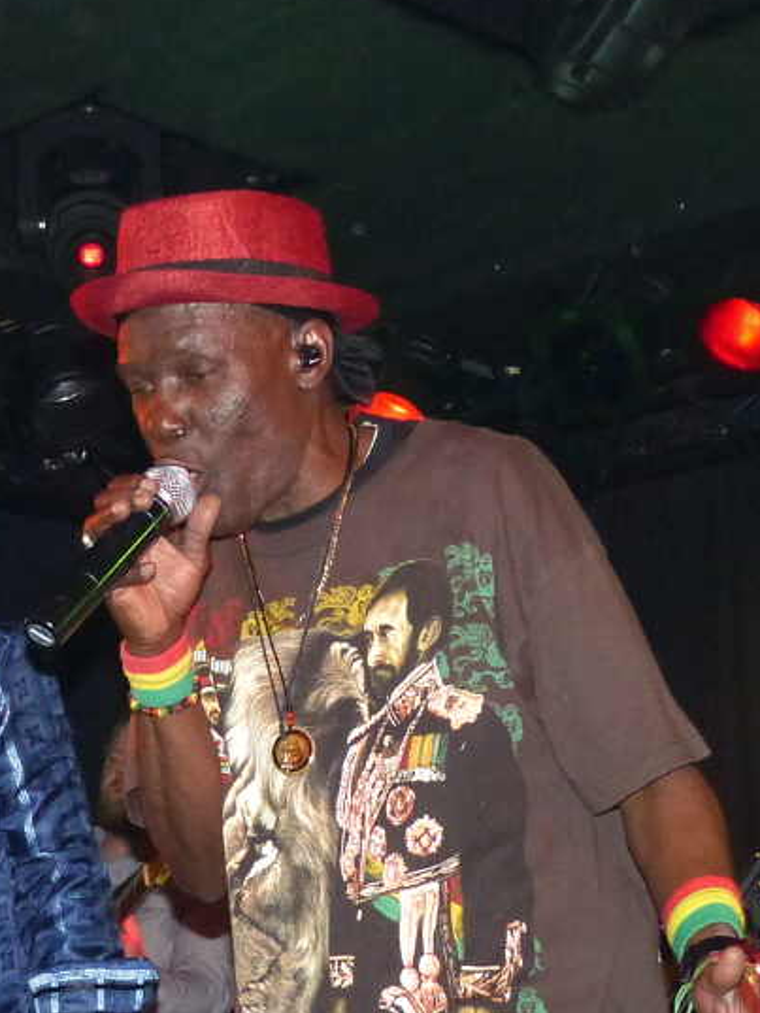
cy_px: 855
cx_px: 114
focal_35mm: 54
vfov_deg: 34.1
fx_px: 1580
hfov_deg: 26.4
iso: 400
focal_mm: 5.3
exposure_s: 1/60
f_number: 2.8
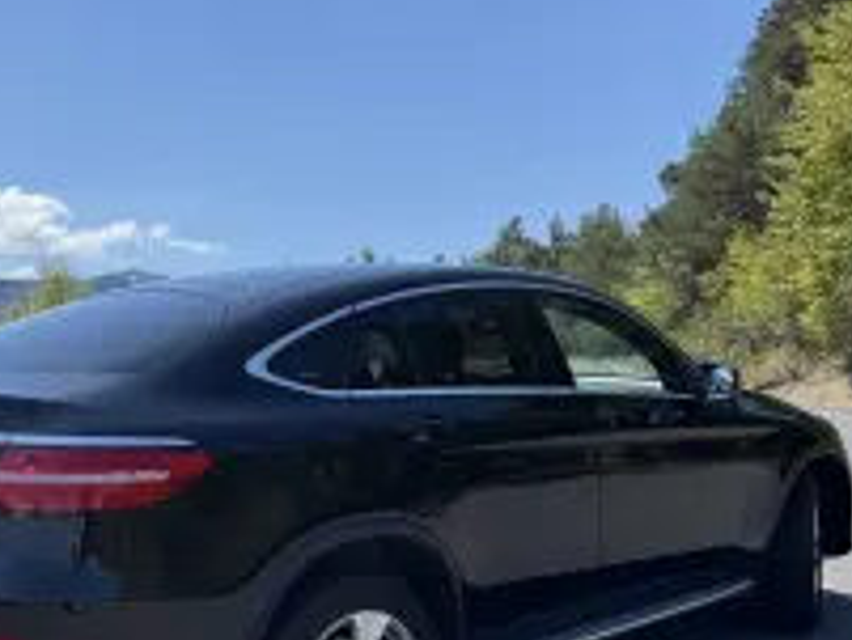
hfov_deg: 43.7
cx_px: 356
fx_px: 1059
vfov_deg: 33.3
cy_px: 437
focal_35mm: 43
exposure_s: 1/4049
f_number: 1.78
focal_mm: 6.76
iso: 80
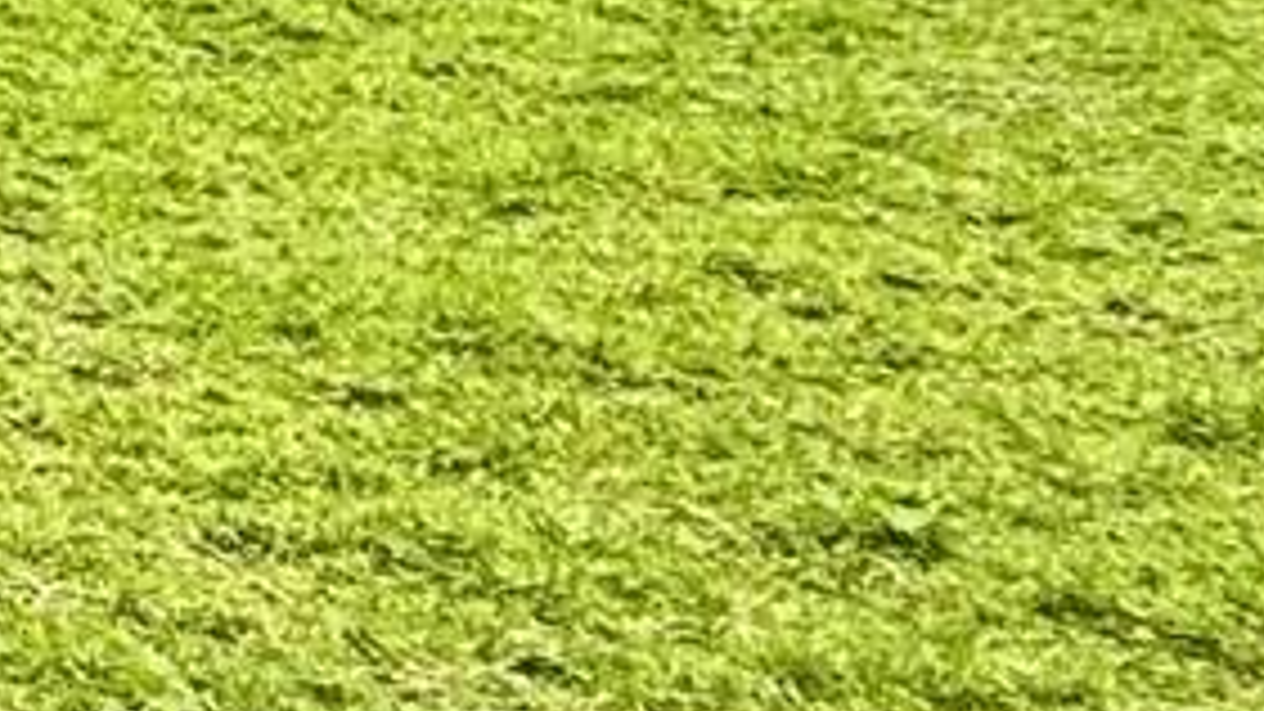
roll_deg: +0.4
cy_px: -734
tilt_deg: +1.6
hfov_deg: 12.4
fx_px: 3720
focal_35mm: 111
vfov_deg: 10.1
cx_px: -2200
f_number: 2.2
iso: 50
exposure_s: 1/3125
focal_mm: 2.22
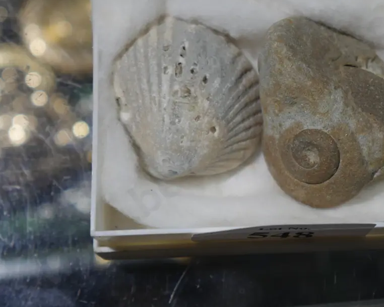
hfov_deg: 18.2
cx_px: 250
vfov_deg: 14.7
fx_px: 1193
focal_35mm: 105
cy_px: 125
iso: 320
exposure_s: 1/100
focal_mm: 40
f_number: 5.6
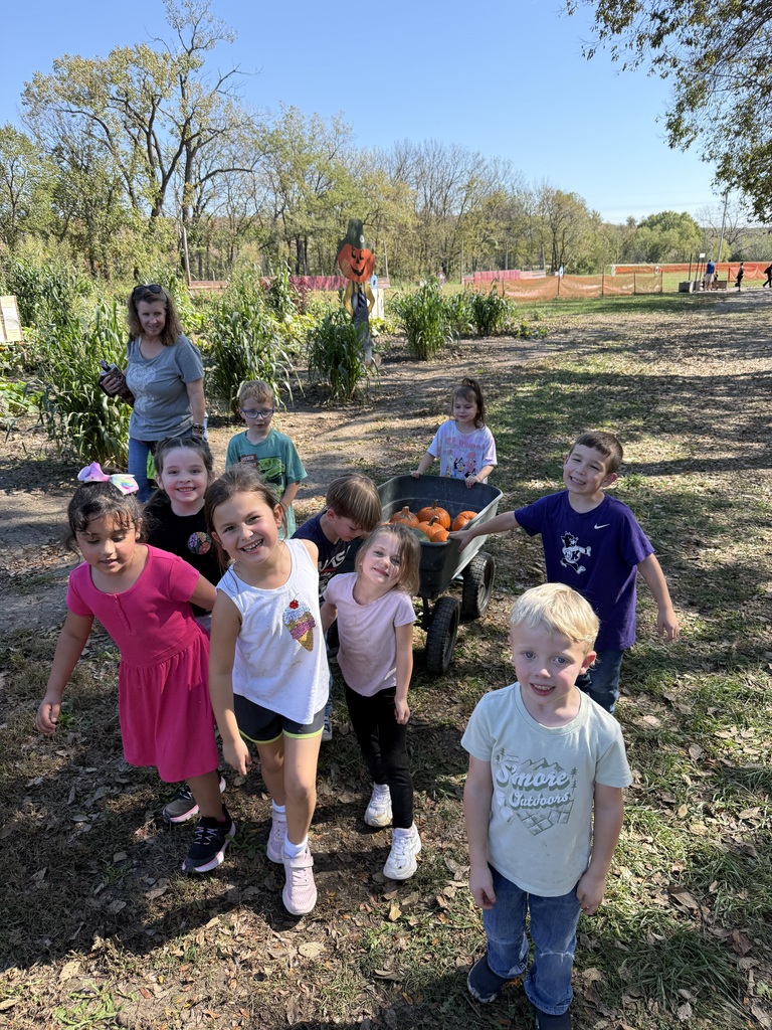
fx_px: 714
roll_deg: -2.3
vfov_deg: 71.6
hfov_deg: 56.8
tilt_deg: -20.6
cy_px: 515
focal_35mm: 24
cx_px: 386
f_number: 1.78
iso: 100
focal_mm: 6.76
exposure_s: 1/1464
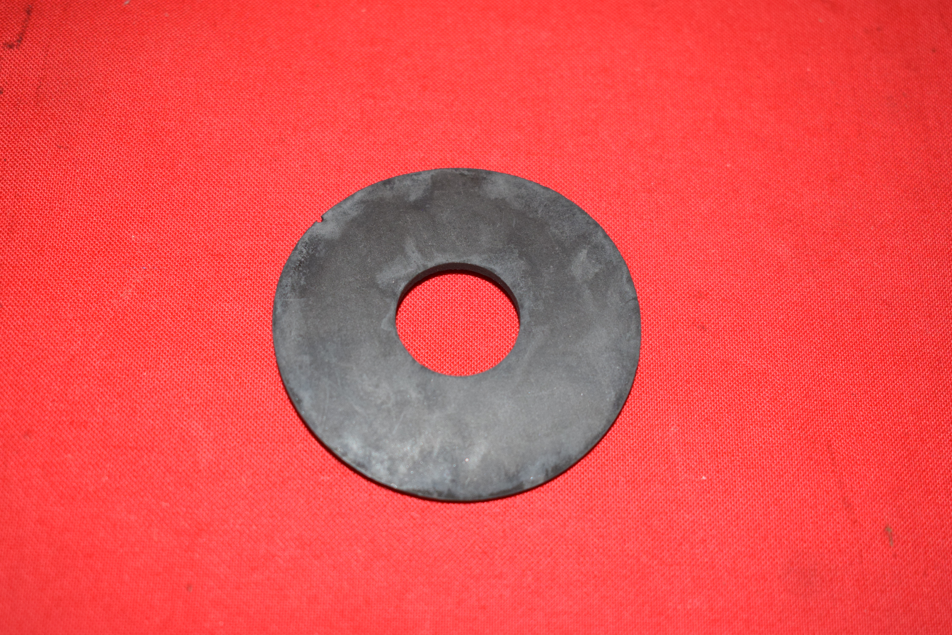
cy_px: 318
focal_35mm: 57
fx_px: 1508
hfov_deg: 35.0
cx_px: 476
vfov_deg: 23.8
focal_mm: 38
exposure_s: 1/200
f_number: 5
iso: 1250
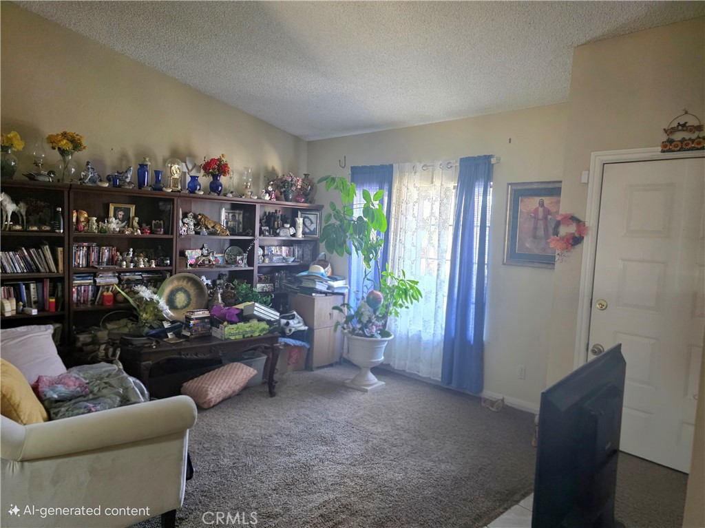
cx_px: 352
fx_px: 468
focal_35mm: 23
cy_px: 264
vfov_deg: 58.8
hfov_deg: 74.0
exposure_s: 1/120
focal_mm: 6.3
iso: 800
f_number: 1.7
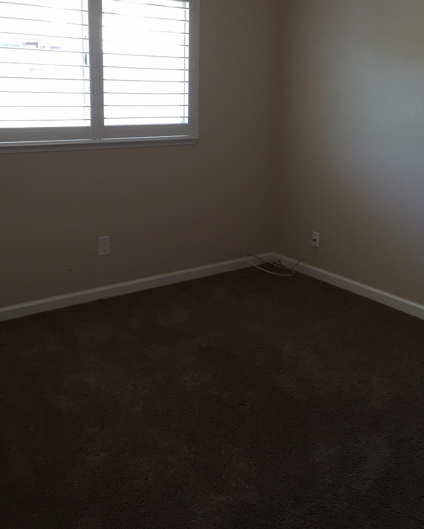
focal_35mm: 37
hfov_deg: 40.1
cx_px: 227
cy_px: 191
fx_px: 580
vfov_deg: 48.5
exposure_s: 1/30
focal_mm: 4.15
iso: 32
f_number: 2.2
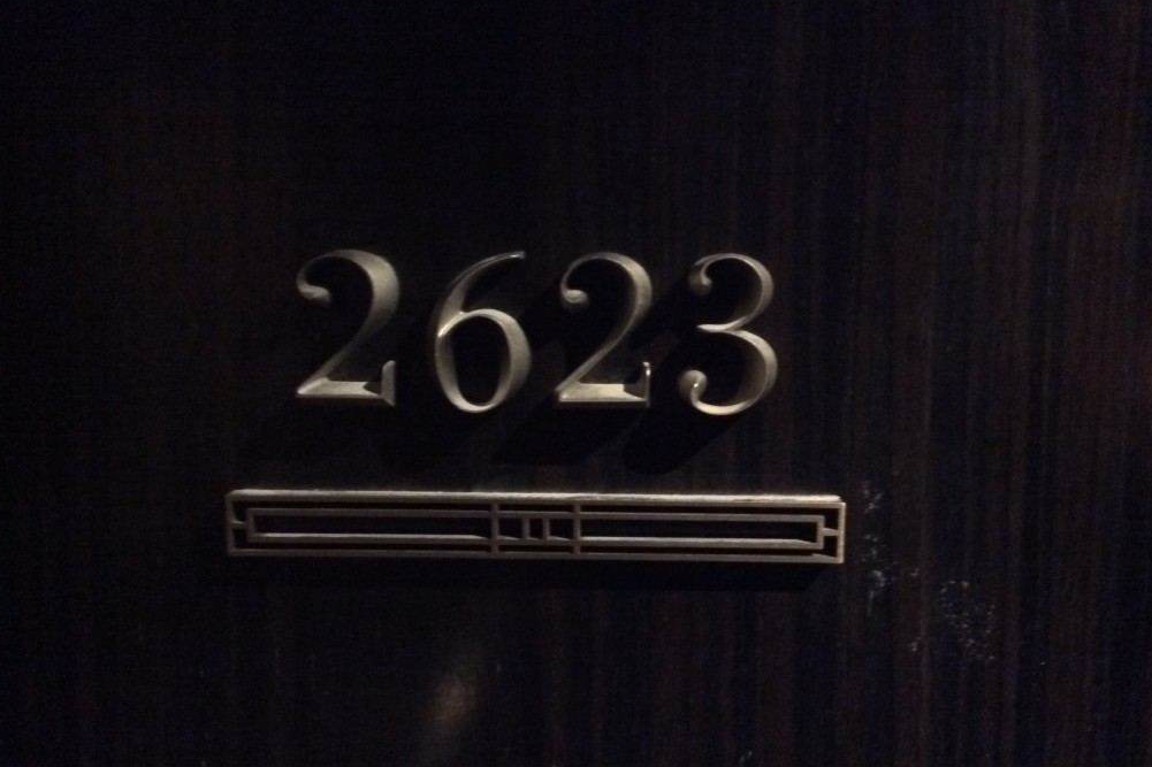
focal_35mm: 34
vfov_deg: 38.8
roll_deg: -0.3
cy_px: 416
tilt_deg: -8.4
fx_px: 1088
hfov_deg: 55.8
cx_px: 580
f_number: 2.4
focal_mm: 3.3
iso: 800
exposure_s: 1/17
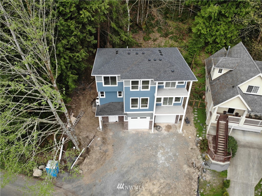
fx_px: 182
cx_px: 131
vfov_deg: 56.8
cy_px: 98
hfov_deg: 71.6
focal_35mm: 24
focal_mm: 4.5
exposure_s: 1/267
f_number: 2.8
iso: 114
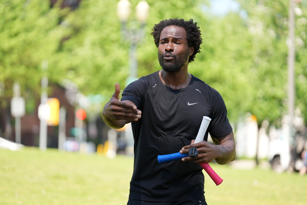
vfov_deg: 10.2
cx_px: 154
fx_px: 1152
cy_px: 102
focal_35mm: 135
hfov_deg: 15.2
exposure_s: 1/2000
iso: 400
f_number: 2.8
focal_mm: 135
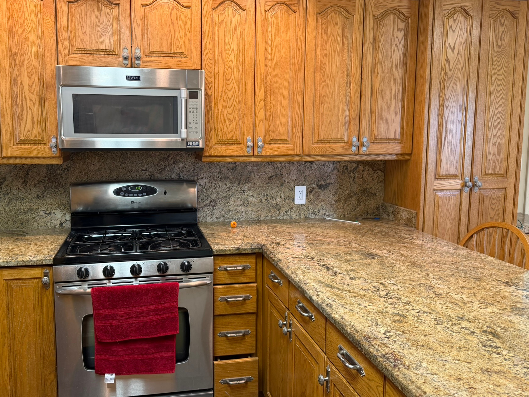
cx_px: 216
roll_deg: +0.0
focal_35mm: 29
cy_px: 182
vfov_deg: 48.2
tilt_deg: -6.3
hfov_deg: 61.2
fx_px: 443
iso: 125
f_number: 1.78
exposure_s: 1/60
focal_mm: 6.76
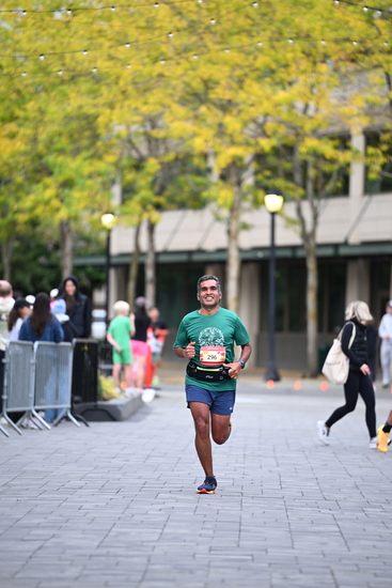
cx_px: 196
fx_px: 3264
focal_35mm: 200
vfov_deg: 10.3
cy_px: 294
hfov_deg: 6.9
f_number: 2.8
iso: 1000
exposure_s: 1/1600
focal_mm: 200
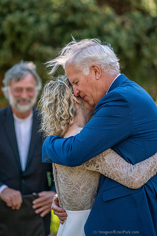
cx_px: 78
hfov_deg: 6.9
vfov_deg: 10.3
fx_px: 1308
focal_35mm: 200
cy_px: 118
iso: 100
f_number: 3.5
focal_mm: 200
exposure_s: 1/800
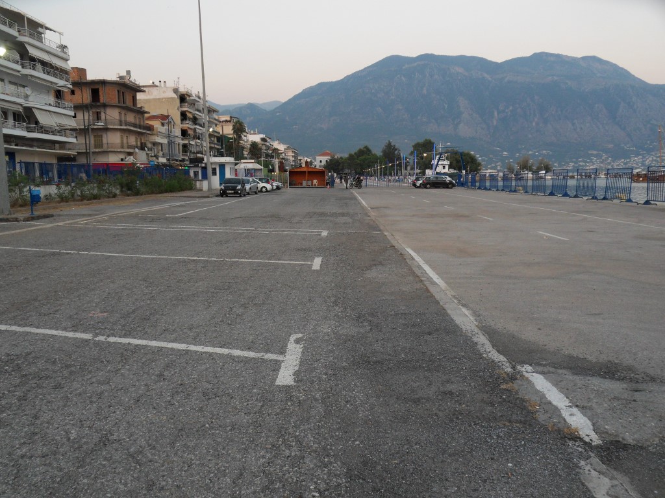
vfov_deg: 44.2
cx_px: 332
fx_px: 615
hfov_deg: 56.8
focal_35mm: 32
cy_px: 249
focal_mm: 5.6
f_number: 3.7
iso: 120
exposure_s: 1/45
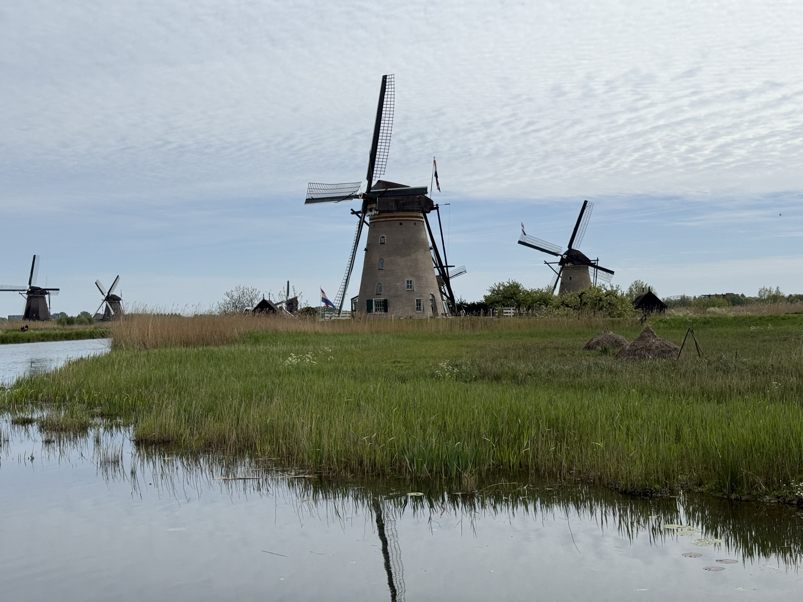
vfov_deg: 30.3
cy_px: 301
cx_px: 402
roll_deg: +1.9
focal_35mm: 48
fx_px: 1113
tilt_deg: +1.0
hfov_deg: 39.7
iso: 64
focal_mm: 6.76
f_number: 1.78
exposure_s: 1/11364
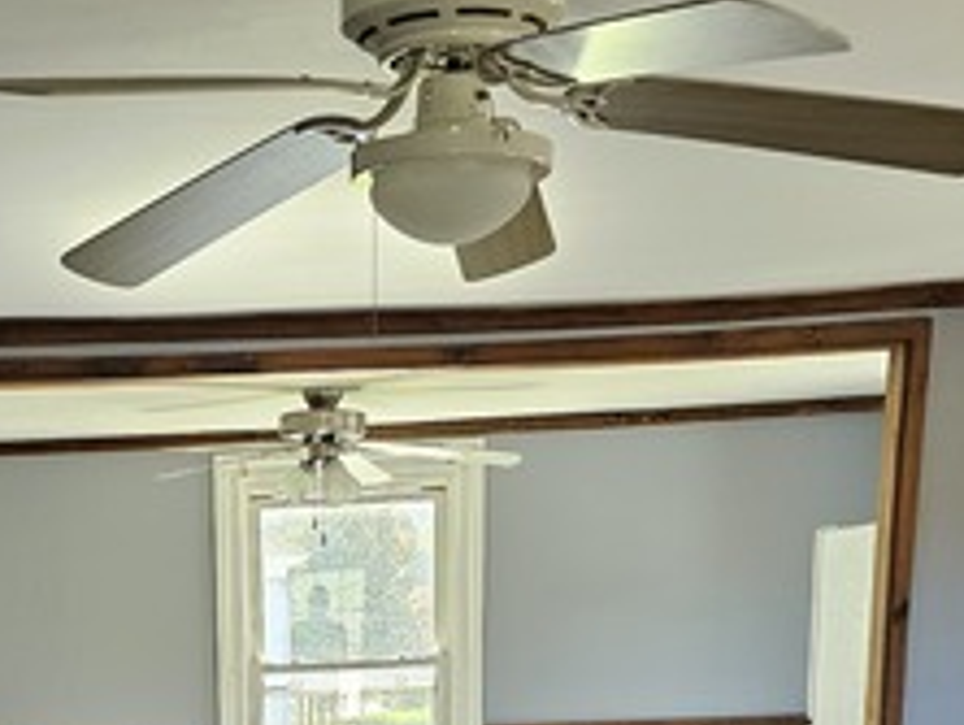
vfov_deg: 18.9
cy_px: 1077
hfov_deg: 27.5
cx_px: 176
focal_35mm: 69
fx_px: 1924
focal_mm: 6.3
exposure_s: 1/170
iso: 250
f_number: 1.7
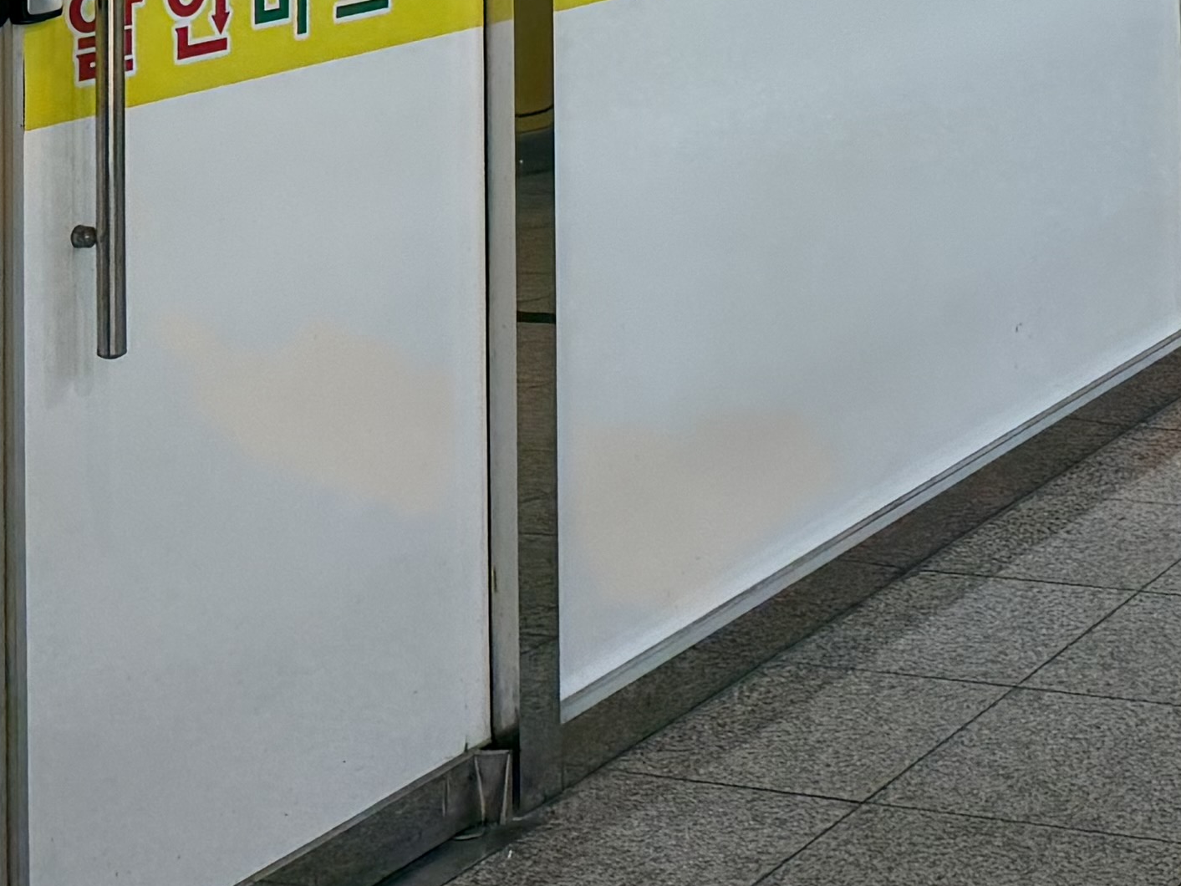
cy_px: -563
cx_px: 1024
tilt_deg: +4.8
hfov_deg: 19.9
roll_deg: +0.7
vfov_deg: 14.0
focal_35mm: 97
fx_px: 3310
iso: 250
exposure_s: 1/120
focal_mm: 6.76
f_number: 1.78
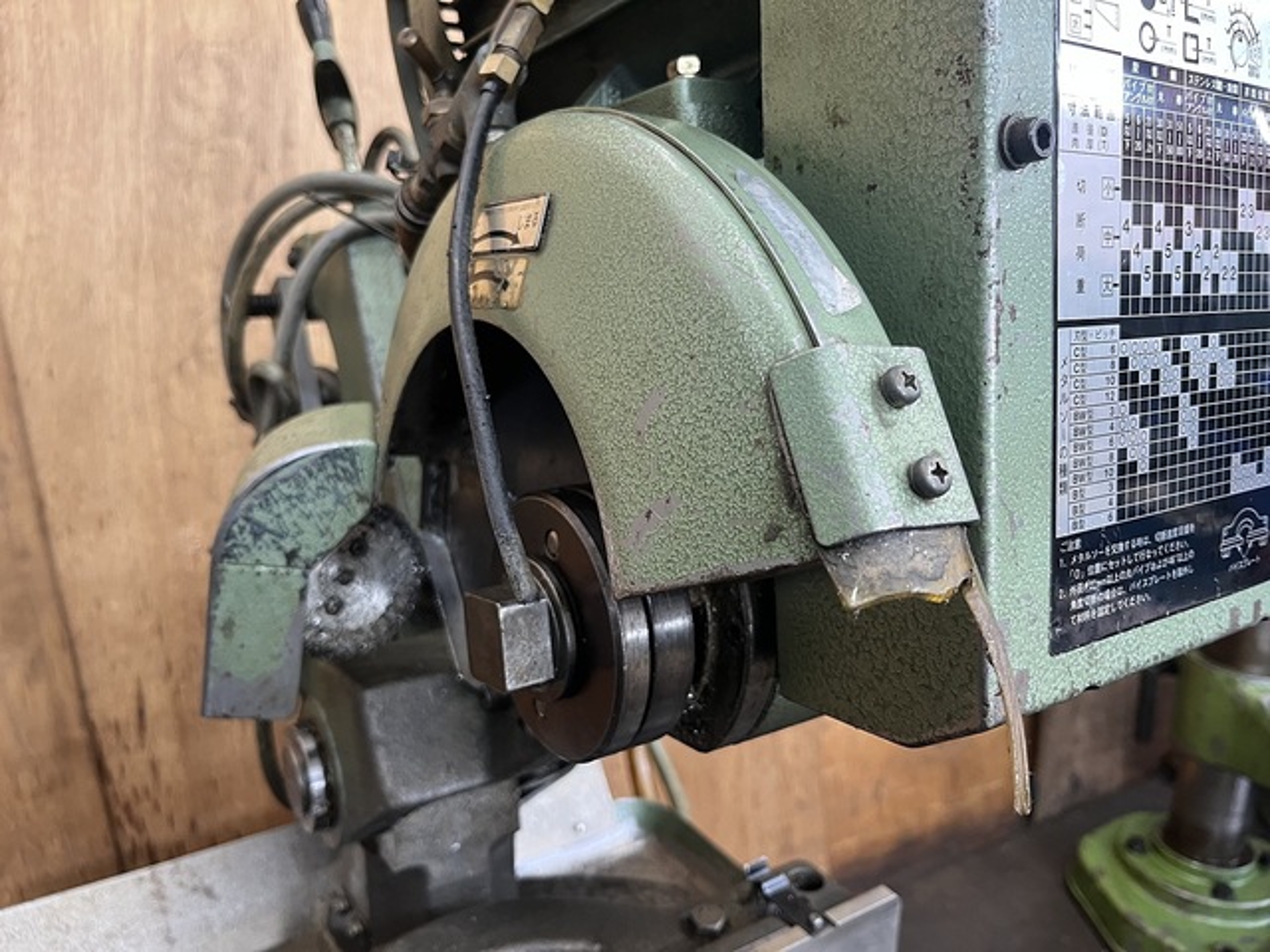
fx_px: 954
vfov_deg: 53.1
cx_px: 635
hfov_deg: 67.3
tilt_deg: -15.1
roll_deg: -1.0
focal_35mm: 26
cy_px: 476
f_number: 1.6
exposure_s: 1/60
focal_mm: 5.1
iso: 160
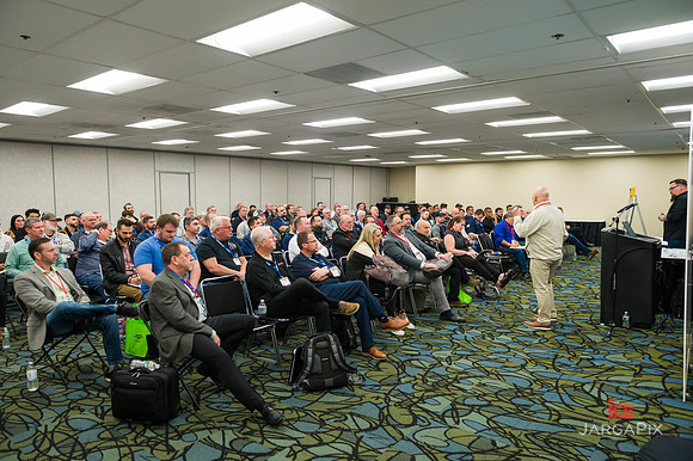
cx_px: 346
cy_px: 230
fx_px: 462
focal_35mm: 24
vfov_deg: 53.1
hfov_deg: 73.8
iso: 3200
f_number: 5
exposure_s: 1/400
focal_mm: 24
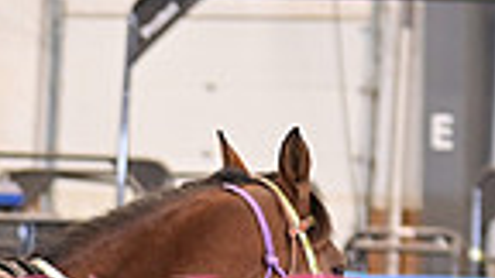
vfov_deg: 2.6
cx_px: -254
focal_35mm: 472
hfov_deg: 4.5
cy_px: 431
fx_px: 6195
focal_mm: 112
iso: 2000
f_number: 3.5
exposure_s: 1/250
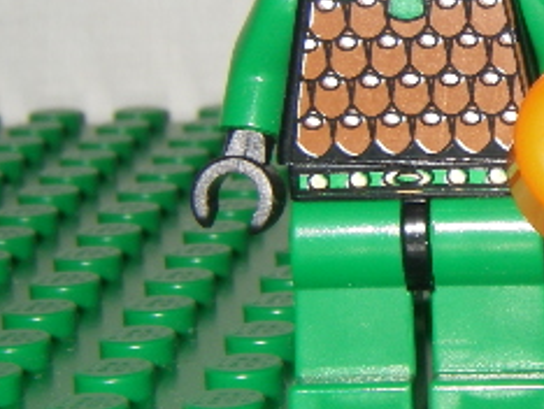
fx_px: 2706
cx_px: 674
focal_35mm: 172
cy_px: 58
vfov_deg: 8.6
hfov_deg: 11.2
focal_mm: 10.5
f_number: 7.4
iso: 80
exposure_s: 1/60
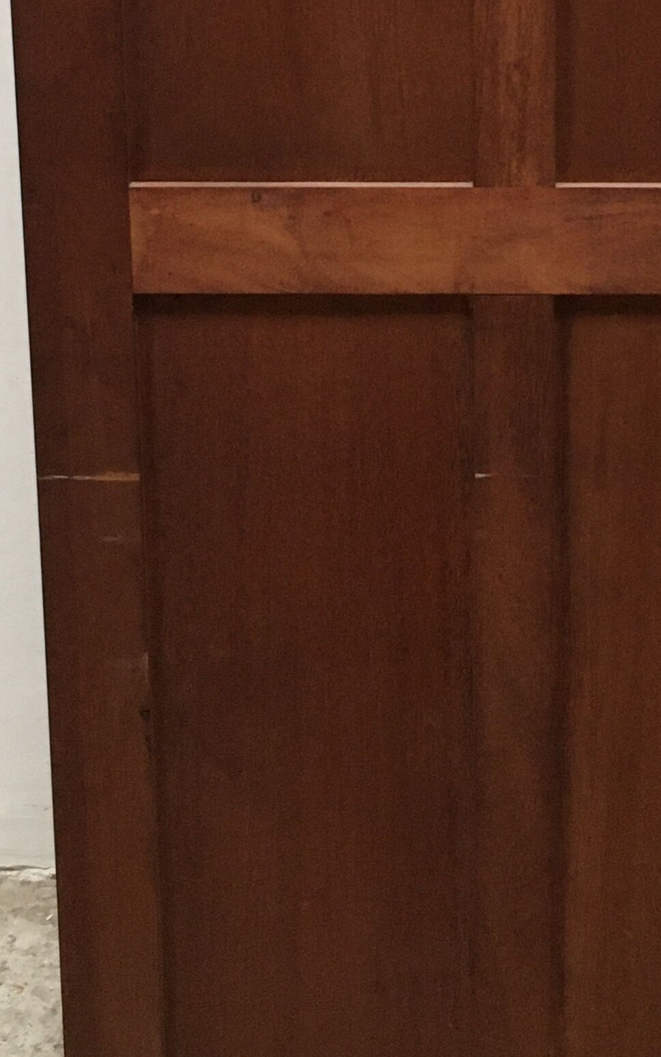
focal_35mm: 80
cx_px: 519
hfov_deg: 16.2
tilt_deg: -16.2
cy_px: 127
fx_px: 2306
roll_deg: -0.3
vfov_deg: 25.1
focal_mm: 4.15
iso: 200
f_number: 2.2
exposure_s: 1/33
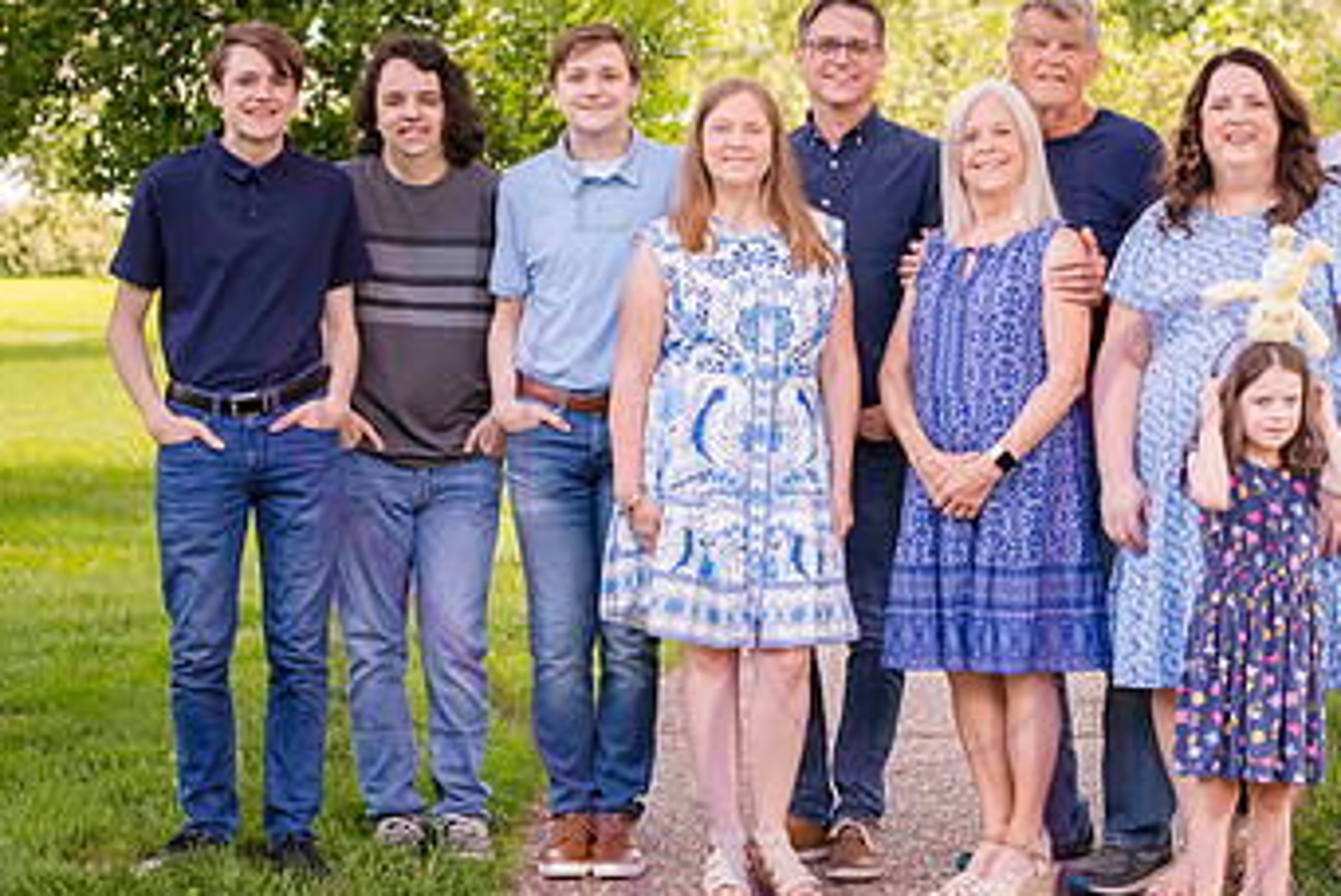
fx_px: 3169
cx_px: 924
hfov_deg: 23.8
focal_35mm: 85
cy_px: 379
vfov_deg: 16.1
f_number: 4
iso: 400
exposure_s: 1/320
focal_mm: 50
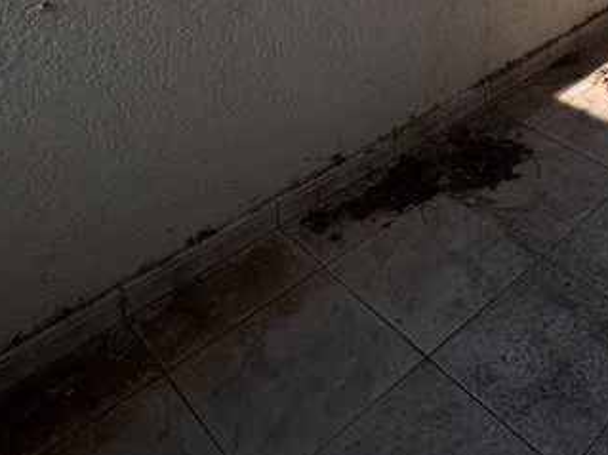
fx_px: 790
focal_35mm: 45
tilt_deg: -7.1
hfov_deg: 39.2
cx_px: 543
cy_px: -247
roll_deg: +0.5
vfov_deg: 24.3
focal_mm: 2.22
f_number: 2.2
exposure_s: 1/664
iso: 50
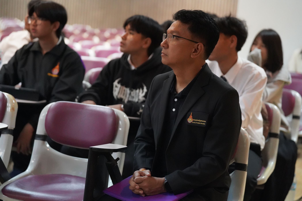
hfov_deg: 24.2
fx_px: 705
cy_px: 100
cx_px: 151
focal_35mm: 84
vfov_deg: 16.3
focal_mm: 84
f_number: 2.8
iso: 16000
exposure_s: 1/640
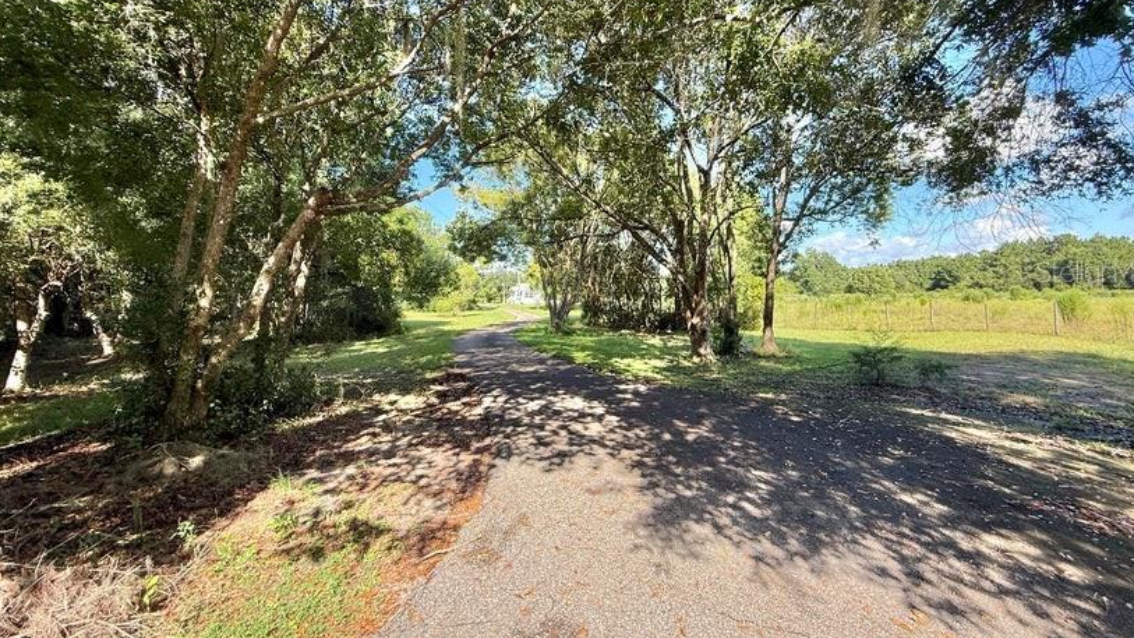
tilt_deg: +3.2
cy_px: 271
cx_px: 573
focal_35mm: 16
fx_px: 481
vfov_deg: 66.7
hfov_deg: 99.4
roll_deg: +1.8
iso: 64
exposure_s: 1/344
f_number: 2.2
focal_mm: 2.22
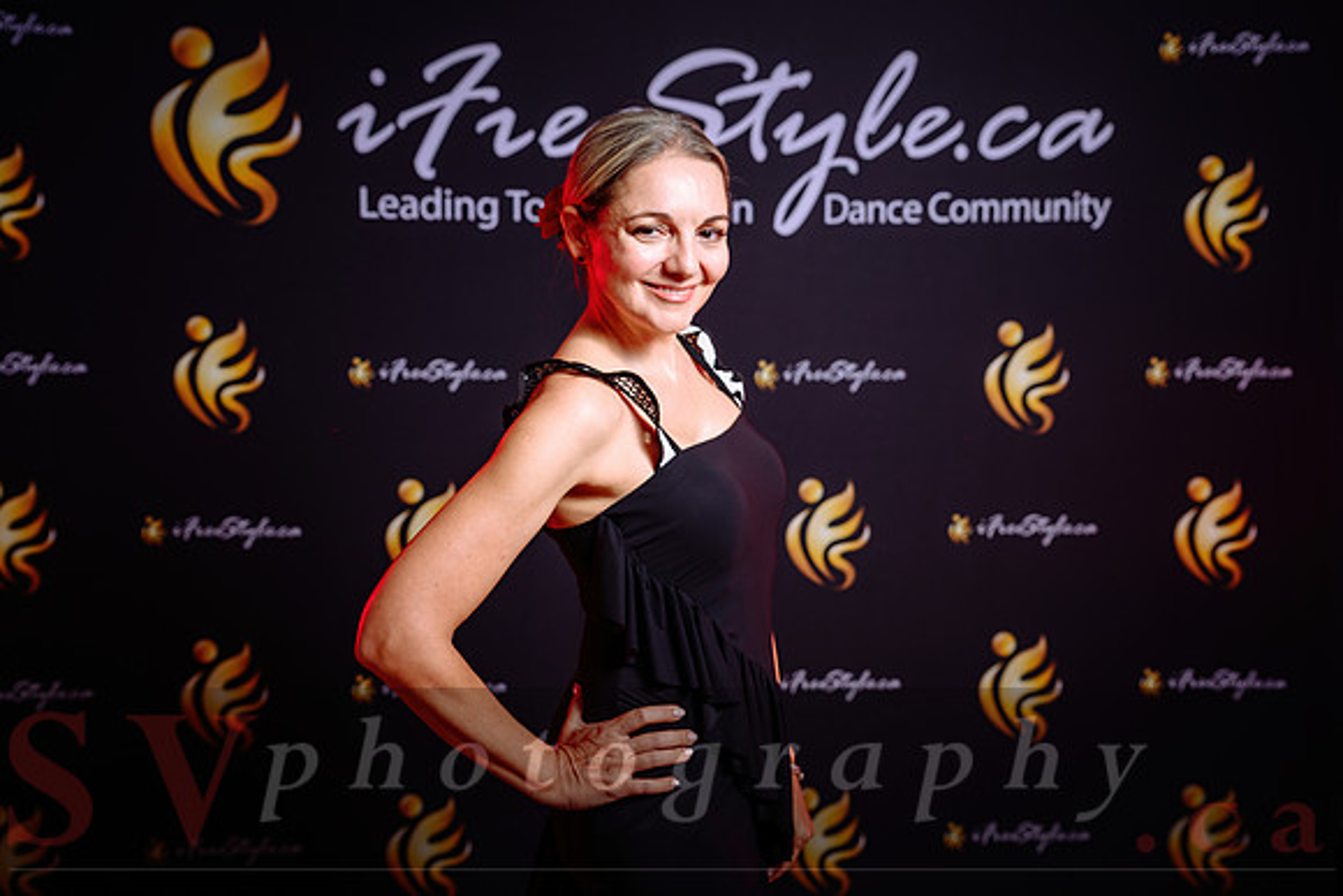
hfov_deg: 49.1
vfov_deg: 33.9
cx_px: 651
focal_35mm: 39
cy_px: 438
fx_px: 1470
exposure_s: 1/160
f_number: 3.5
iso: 100
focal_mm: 38
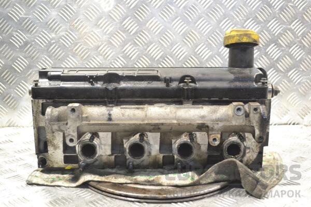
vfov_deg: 29.9
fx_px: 389
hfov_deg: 43.6
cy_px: 104
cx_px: 156
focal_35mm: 45
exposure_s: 1/100
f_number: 4.8
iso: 1600
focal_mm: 30
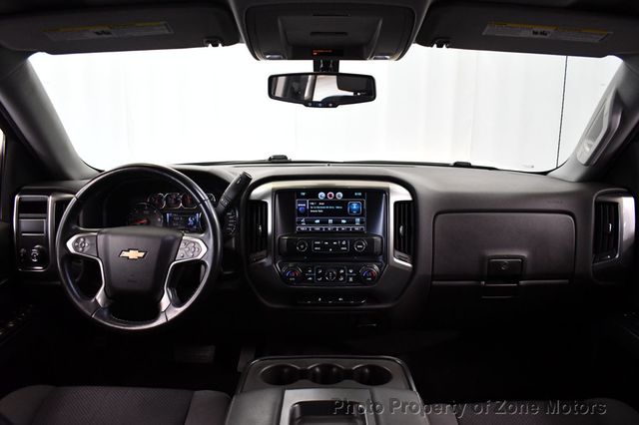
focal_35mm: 27
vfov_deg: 47.9
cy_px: 212
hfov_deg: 67.4
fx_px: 479
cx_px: 320
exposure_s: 1/125
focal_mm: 18
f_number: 3.5
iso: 2800
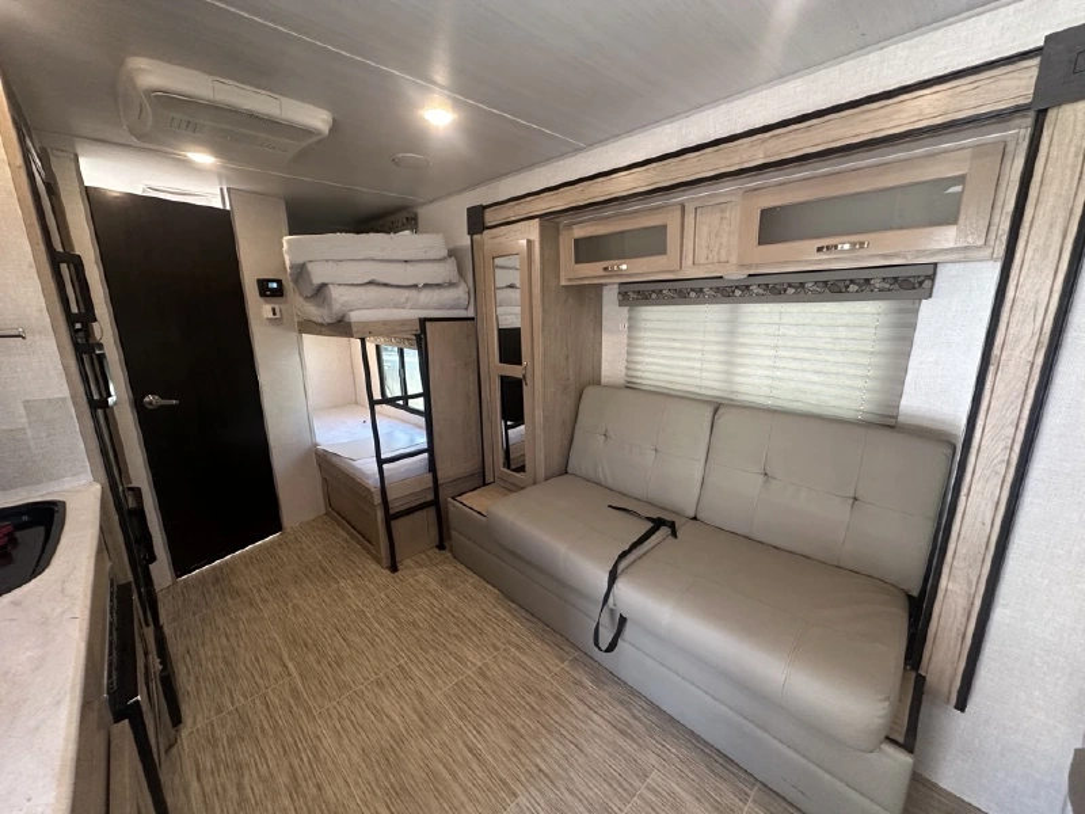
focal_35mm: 14
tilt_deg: -10.6
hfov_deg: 102.1
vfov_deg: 85.7
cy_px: 407
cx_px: 542
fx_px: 439
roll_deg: -0.7
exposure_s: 1/90
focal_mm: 2.22
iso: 320
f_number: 2.2
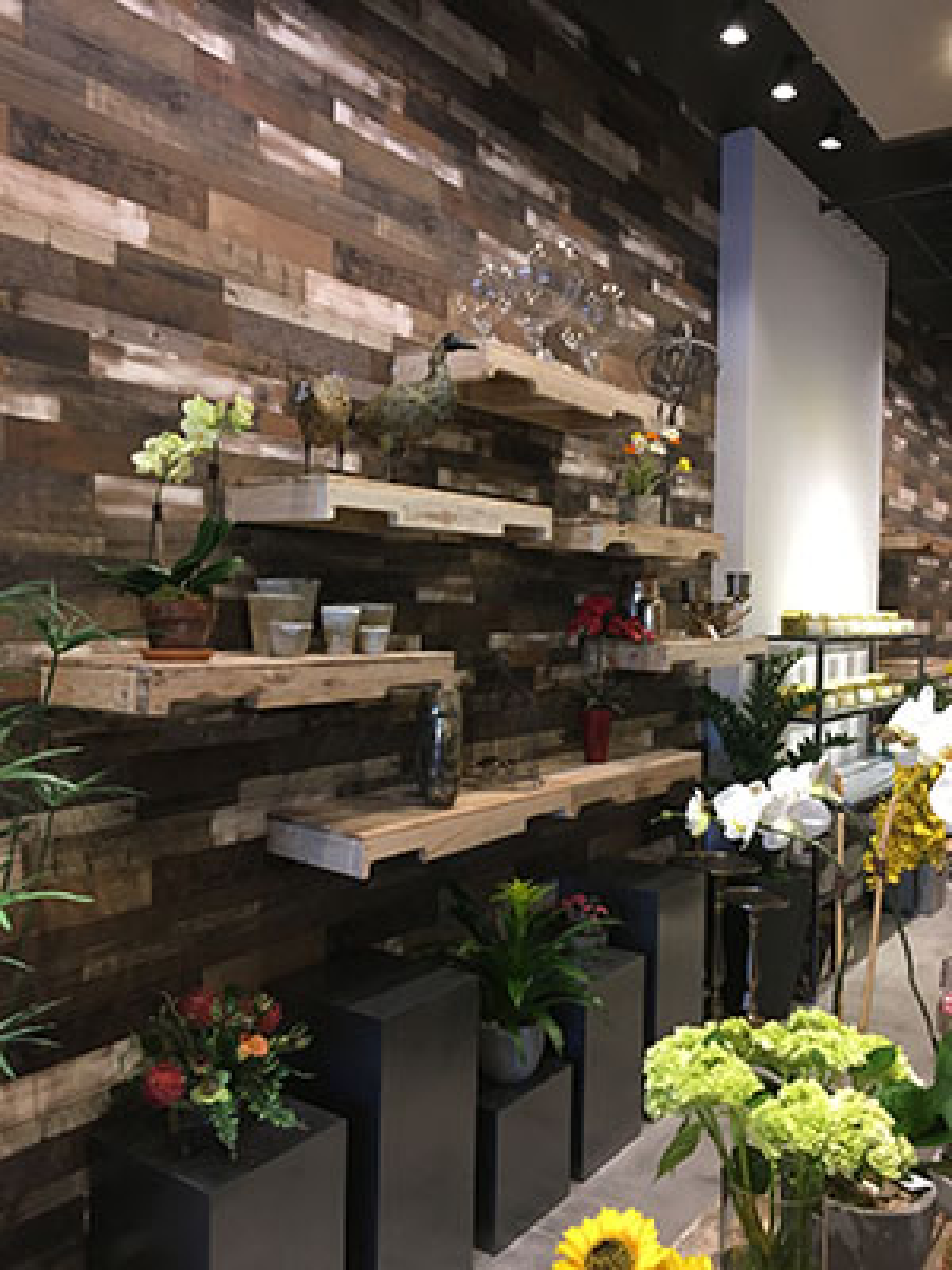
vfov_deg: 61.7
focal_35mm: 29
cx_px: 476
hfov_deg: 48.2
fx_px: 1063
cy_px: 635
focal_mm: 4.15
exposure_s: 1/30
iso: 80
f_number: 2.2
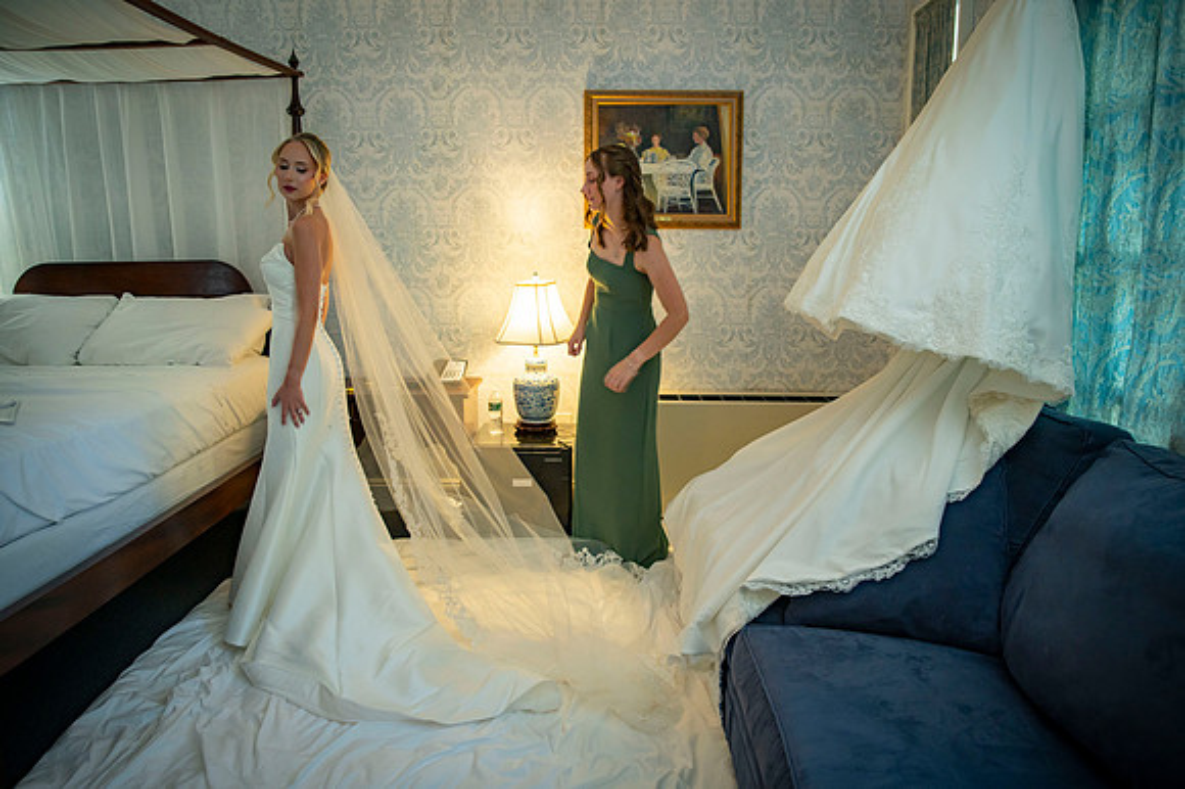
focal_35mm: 24
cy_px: 394
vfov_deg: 53.0
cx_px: 592
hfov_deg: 73.7
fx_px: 790
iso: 1000
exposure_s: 1/60
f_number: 2.8
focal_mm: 24
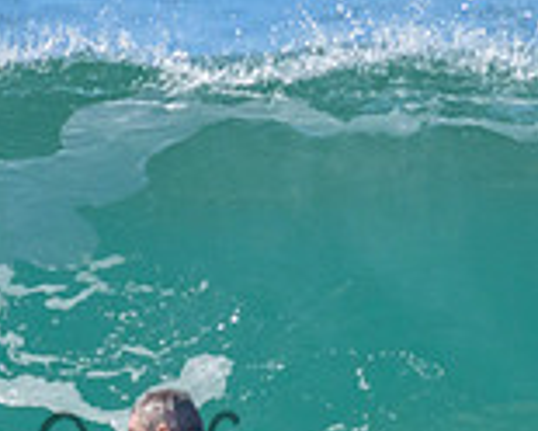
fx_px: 44854
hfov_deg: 0.7
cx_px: 187
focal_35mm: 2817
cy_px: 436
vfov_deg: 0.5
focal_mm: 800
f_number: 11
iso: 2200
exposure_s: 1/1600
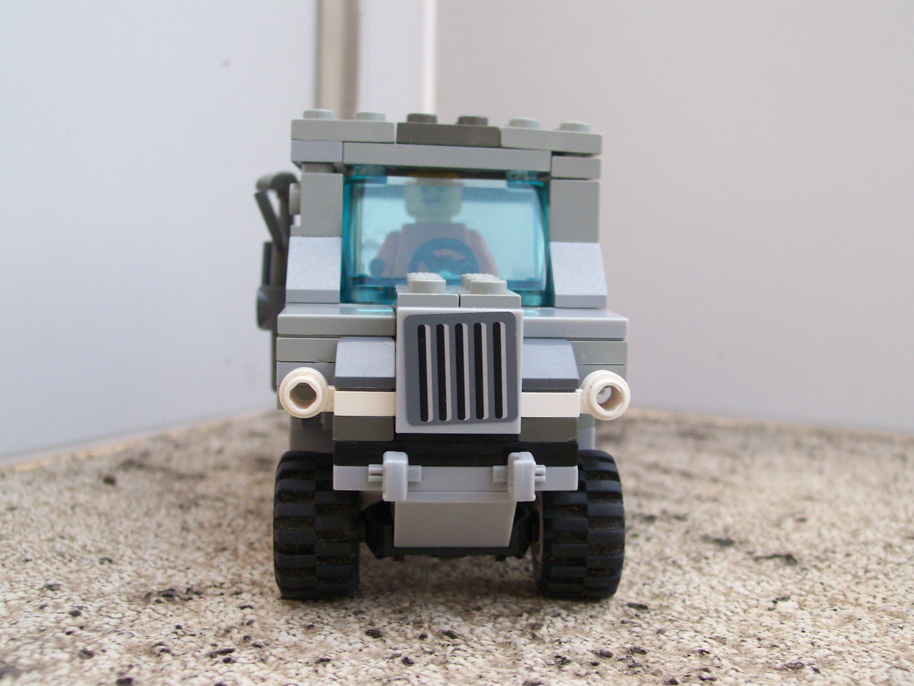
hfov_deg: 42.1
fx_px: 1188
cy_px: 343
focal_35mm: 45
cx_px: 457
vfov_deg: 32.2
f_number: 3
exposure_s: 1/42
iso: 106
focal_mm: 7.6
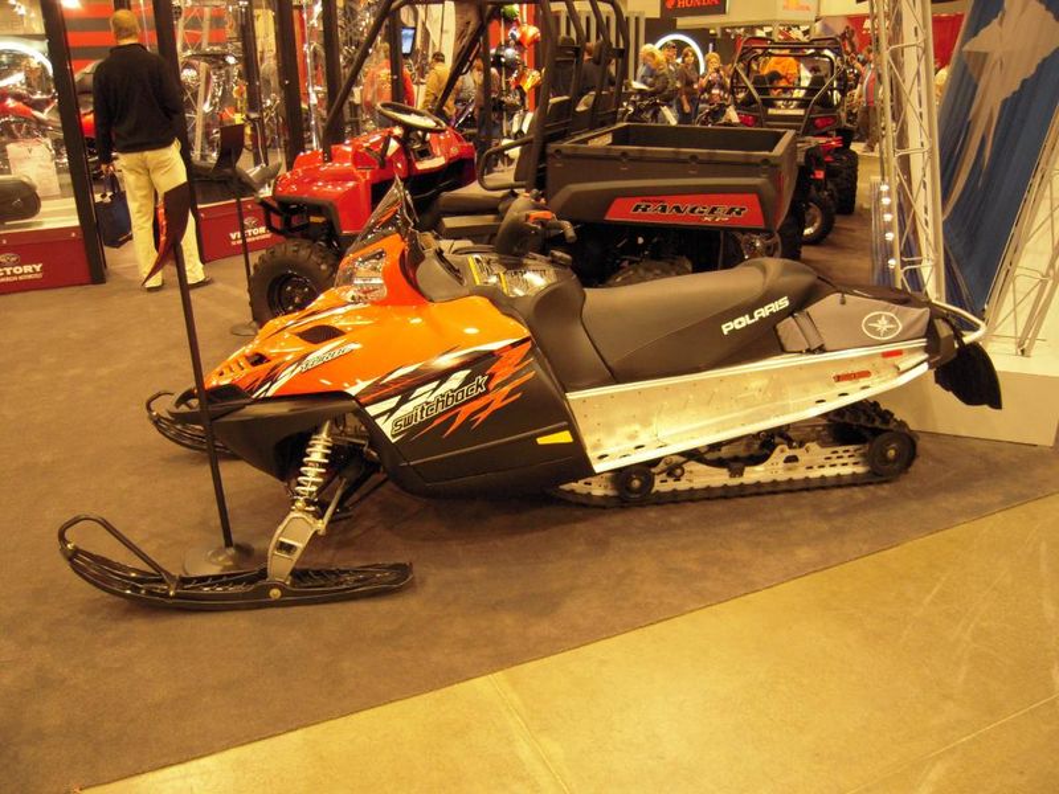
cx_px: 530
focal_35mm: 28
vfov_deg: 49.7
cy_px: 397
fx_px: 857
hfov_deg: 63.4
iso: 400
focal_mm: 5
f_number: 2.7
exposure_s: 1/25
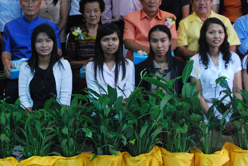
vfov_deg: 17.2
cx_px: 68
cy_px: 39
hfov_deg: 25.4
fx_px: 545
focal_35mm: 79
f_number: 5.6
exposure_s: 1/25
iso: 1600
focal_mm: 26
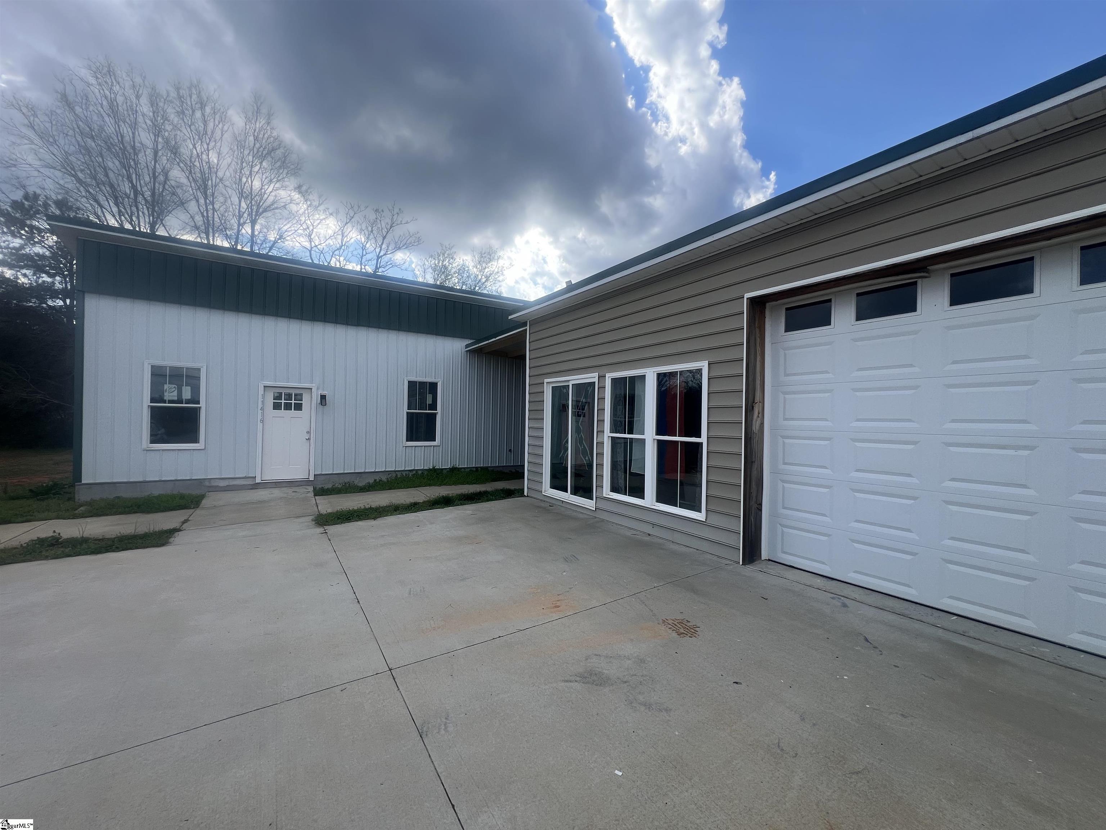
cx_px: 553
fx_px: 415
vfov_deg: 89.9
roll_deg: -0.2
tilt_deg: +0.0
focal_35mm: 13
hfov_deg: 106.2
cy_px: 415
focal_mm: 1.57
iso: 32
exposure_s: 1/861
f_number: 1.8
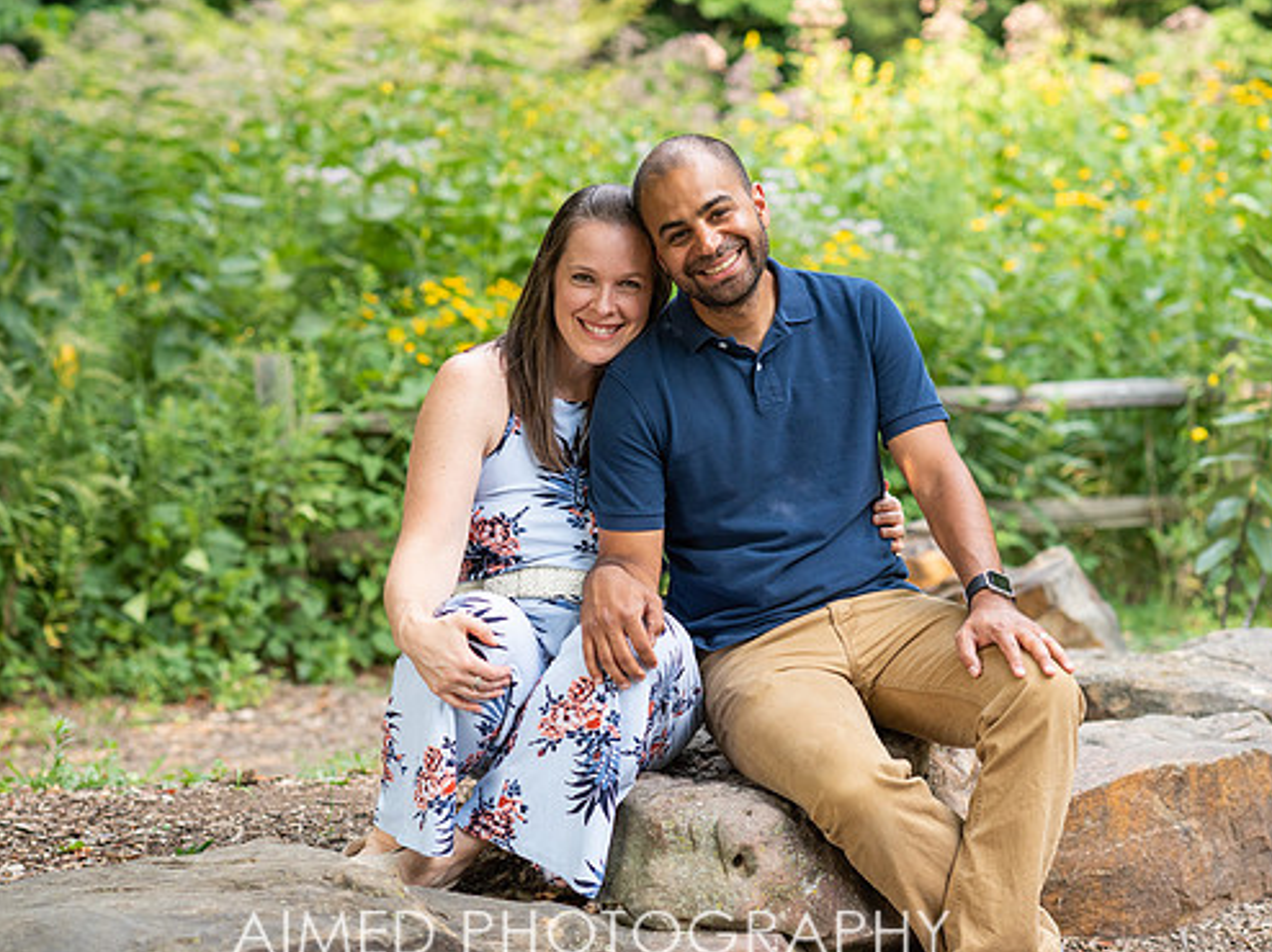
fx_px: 3526
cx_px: 595
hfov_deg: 20.4
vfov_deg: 15.4
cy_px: 485
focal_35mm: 96
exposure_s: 1/640
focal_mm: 85
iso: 500
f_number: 3.2
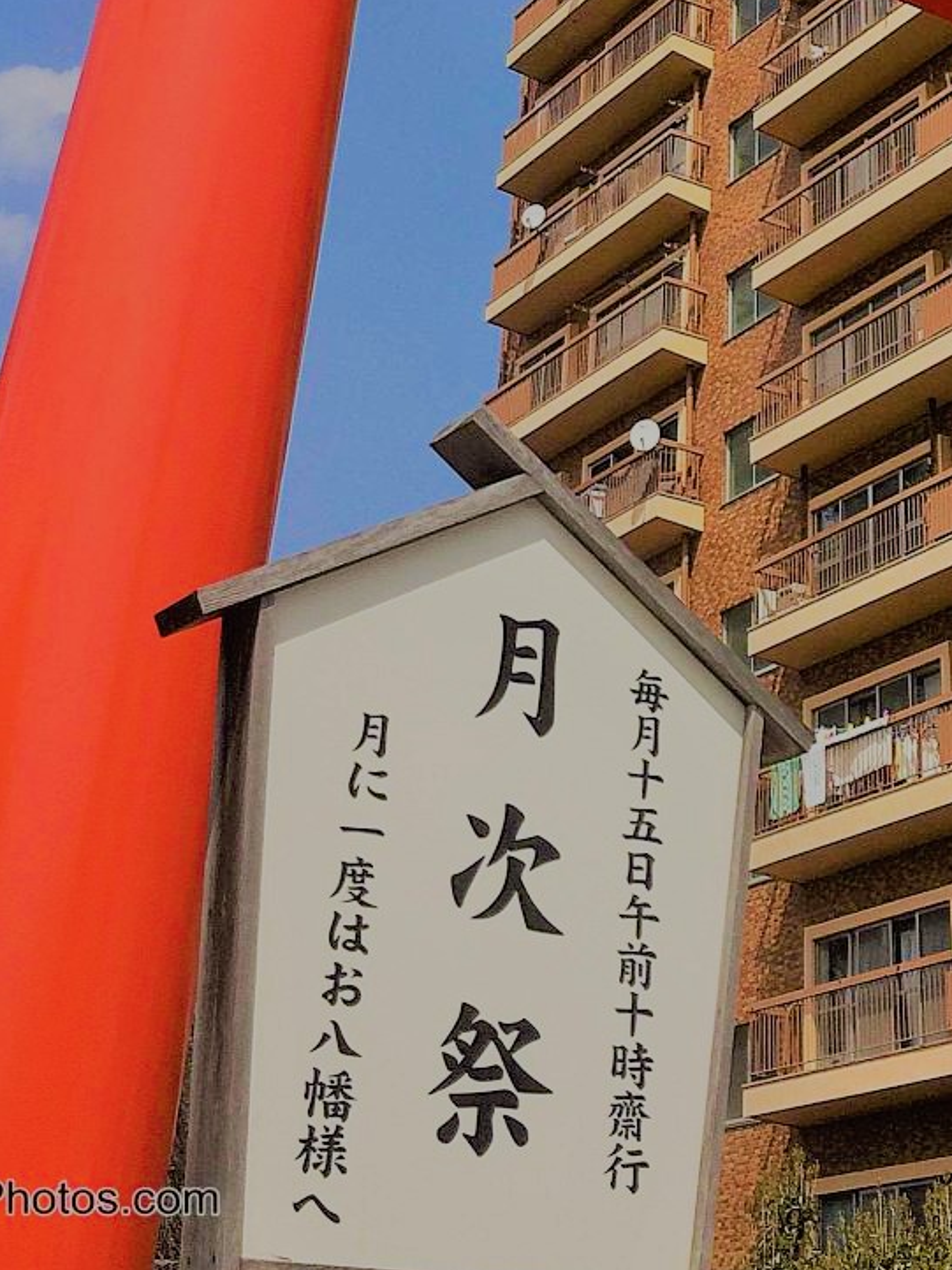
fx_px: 2238
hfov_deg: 23.7
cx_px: 758
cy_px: -26
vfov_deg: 29.4
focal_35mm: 61
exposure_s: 1/2740
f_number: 2.2
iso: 32
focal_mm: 4.15
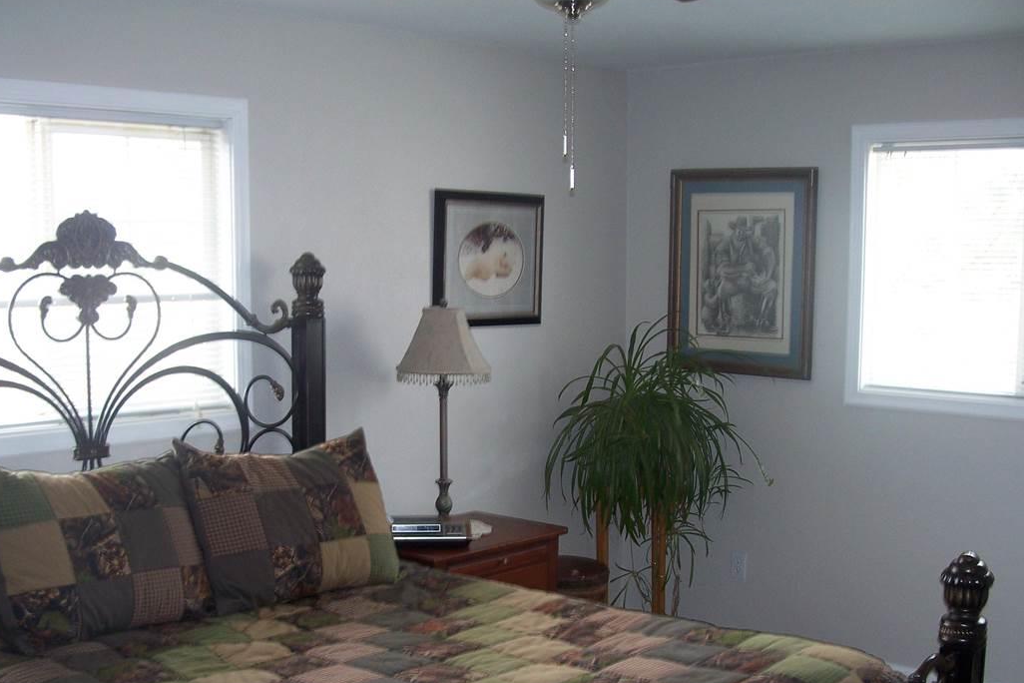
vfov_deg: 27.9
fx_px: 1365
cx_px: 466
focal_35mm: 48
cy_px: 470
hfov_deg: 41.1
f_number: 2.8
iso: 125
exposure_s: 1/60
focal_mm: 7.8
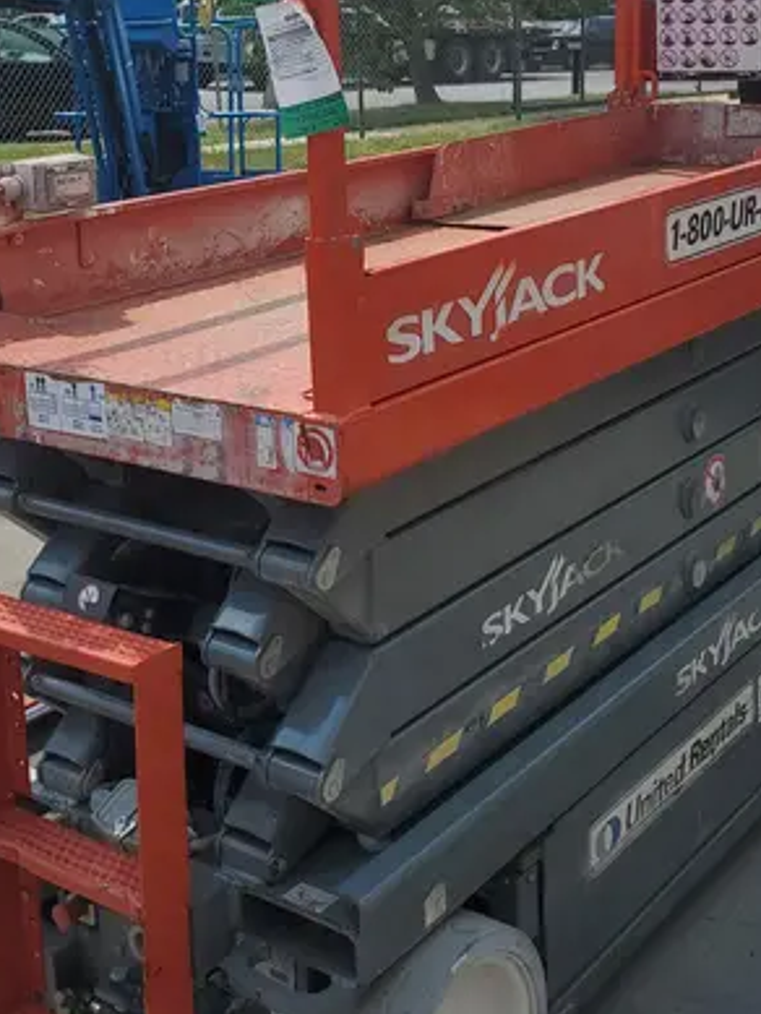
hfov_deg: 29.7
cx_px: 347
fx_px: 1436
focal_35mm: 49
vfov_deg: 38.6
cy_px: 358
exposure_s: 1/1400
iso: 50
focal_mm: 4.3
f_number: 2.4
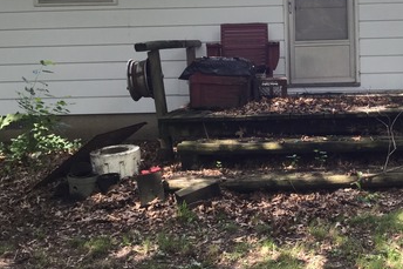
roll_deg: +3.2
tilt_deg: -5.4
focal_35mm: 60
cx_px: 314
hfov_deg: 32.6
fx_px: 671
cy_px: 95
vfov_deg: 22.5
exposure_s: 1/120
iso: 40
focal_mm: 3.3
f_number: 2.4
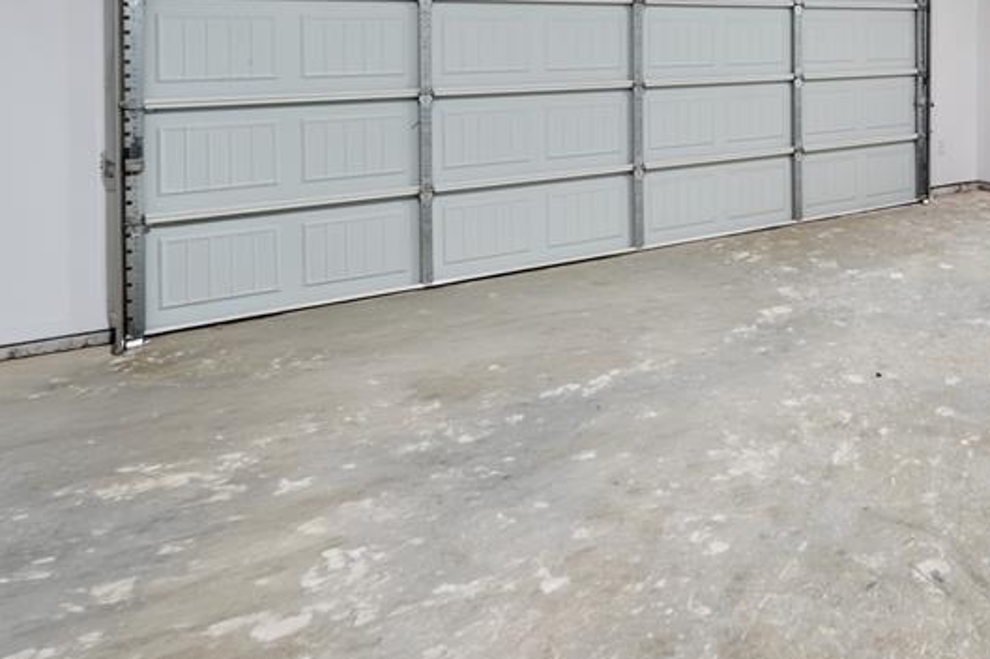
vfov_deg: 38.6
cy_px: 37
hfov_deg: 52.7
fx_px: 852
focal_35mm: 31
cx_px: 896
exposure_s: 1.3
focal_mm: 16
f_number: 9
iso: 100
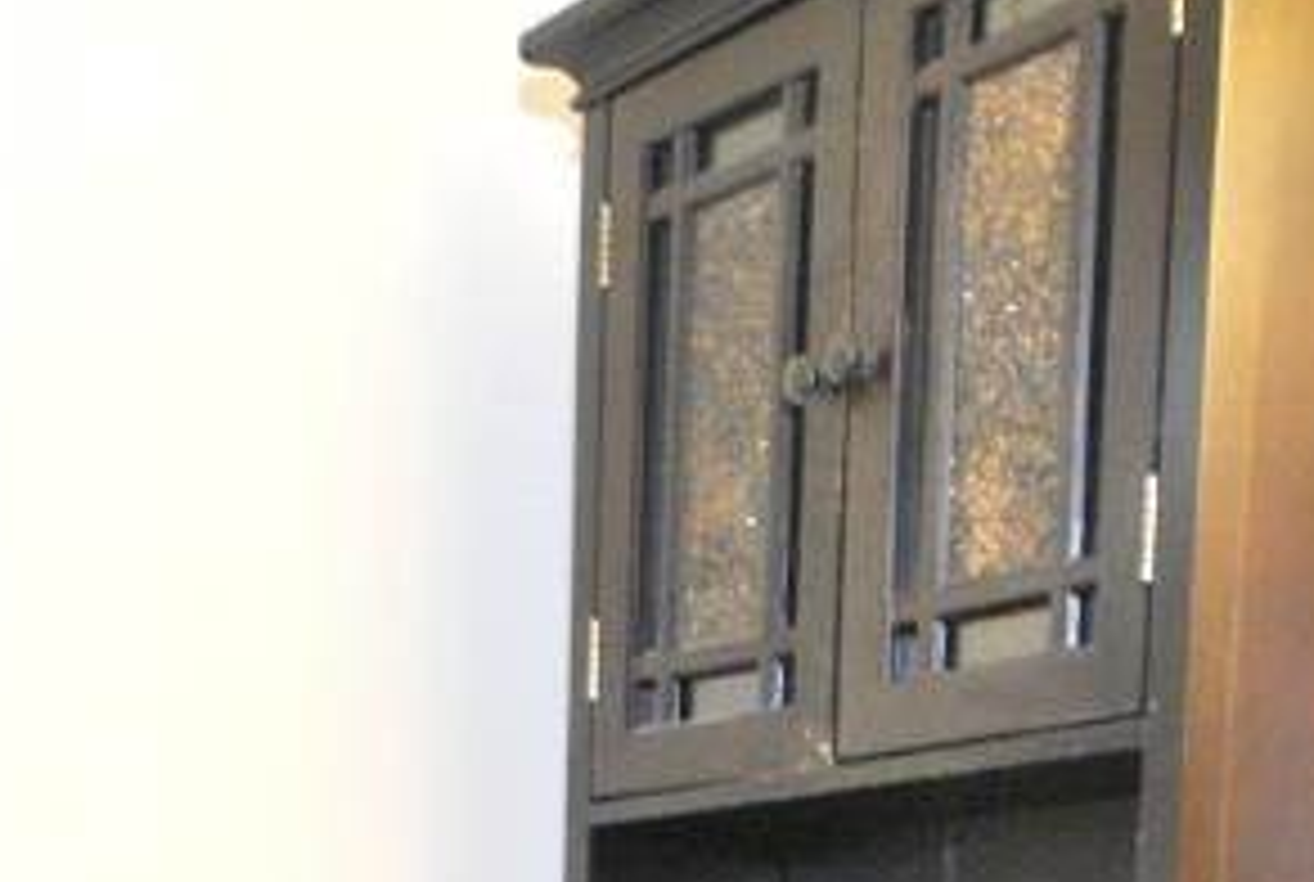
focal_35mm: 77
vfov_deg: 15.6
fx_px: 2816
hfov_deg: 25.5
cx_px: 148
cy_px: 1512
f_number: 4
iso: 400
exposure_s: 1/13
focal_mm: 10
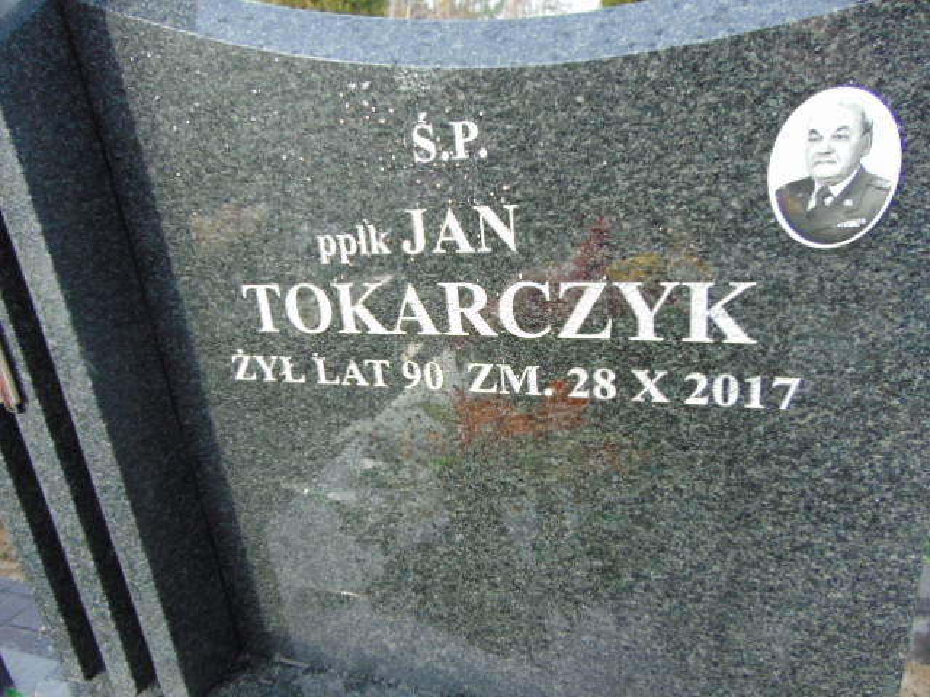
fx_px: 672
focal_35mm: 25
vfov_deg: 54.9
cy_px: 348
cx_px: 465
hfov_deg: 69.4
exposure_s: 1/160
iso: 80
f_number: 3
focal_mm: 4.5
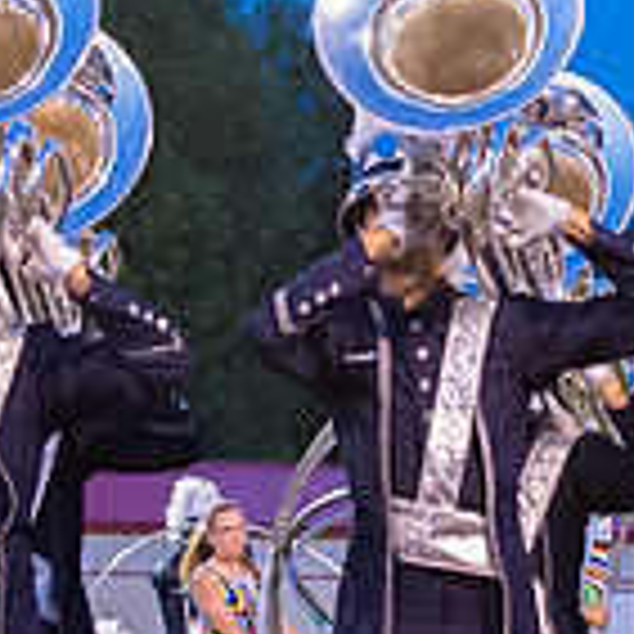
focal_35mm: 283
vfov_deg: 6.2
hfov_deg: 6.2
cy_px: 360
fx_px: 5864
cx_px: 557
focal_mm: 70
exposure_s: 1/400
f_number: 3.5
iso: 6400
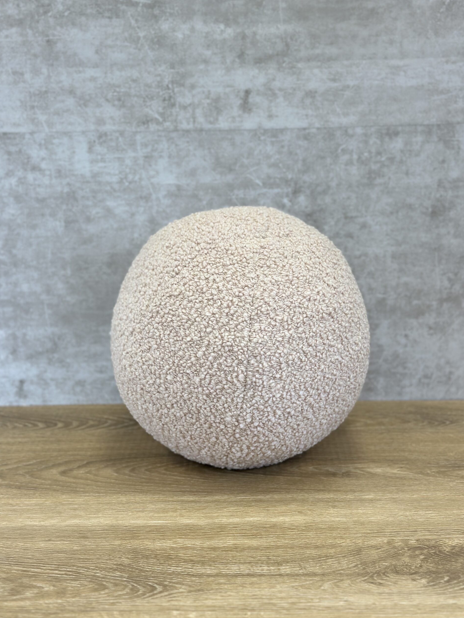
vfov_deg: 38.9
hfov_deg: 29.7
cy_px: 315
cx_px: 235
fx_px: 876
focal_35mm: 49
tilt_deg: -15.0
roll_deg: +1.0
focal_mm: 6.86
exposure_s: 1/120
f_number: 1.78
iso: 64
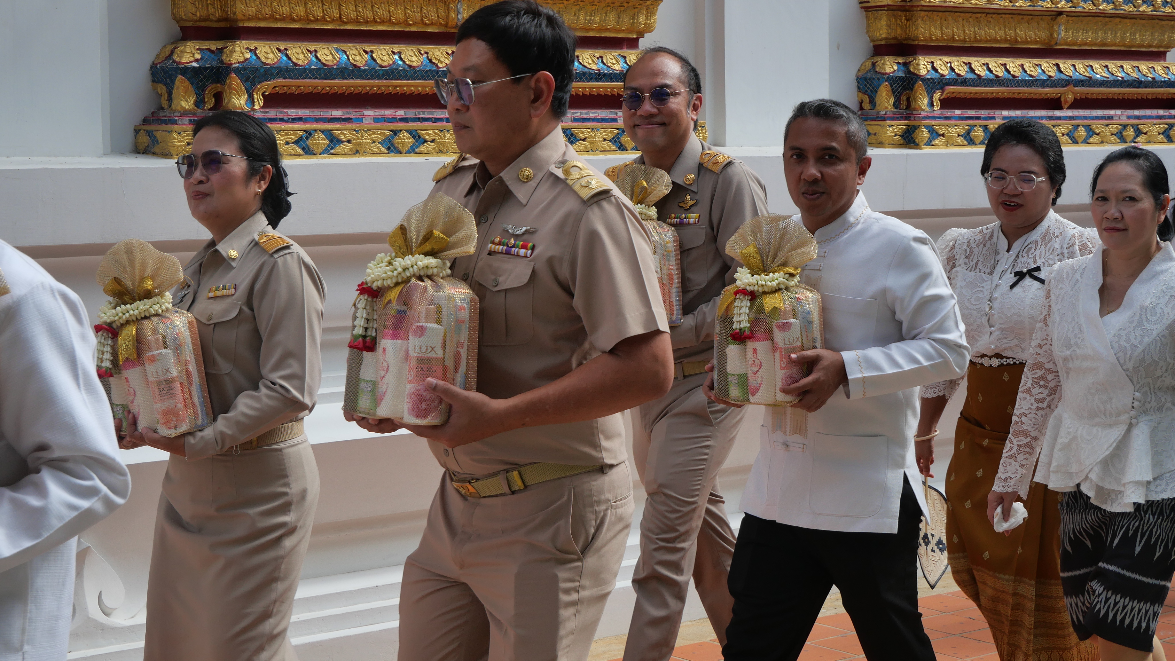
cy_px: 310
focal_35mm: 72
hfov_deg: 29.4
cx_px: 587
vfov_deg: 16.8
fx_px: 2243
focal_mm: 33
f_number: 5.1
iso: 200
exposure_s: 1/640
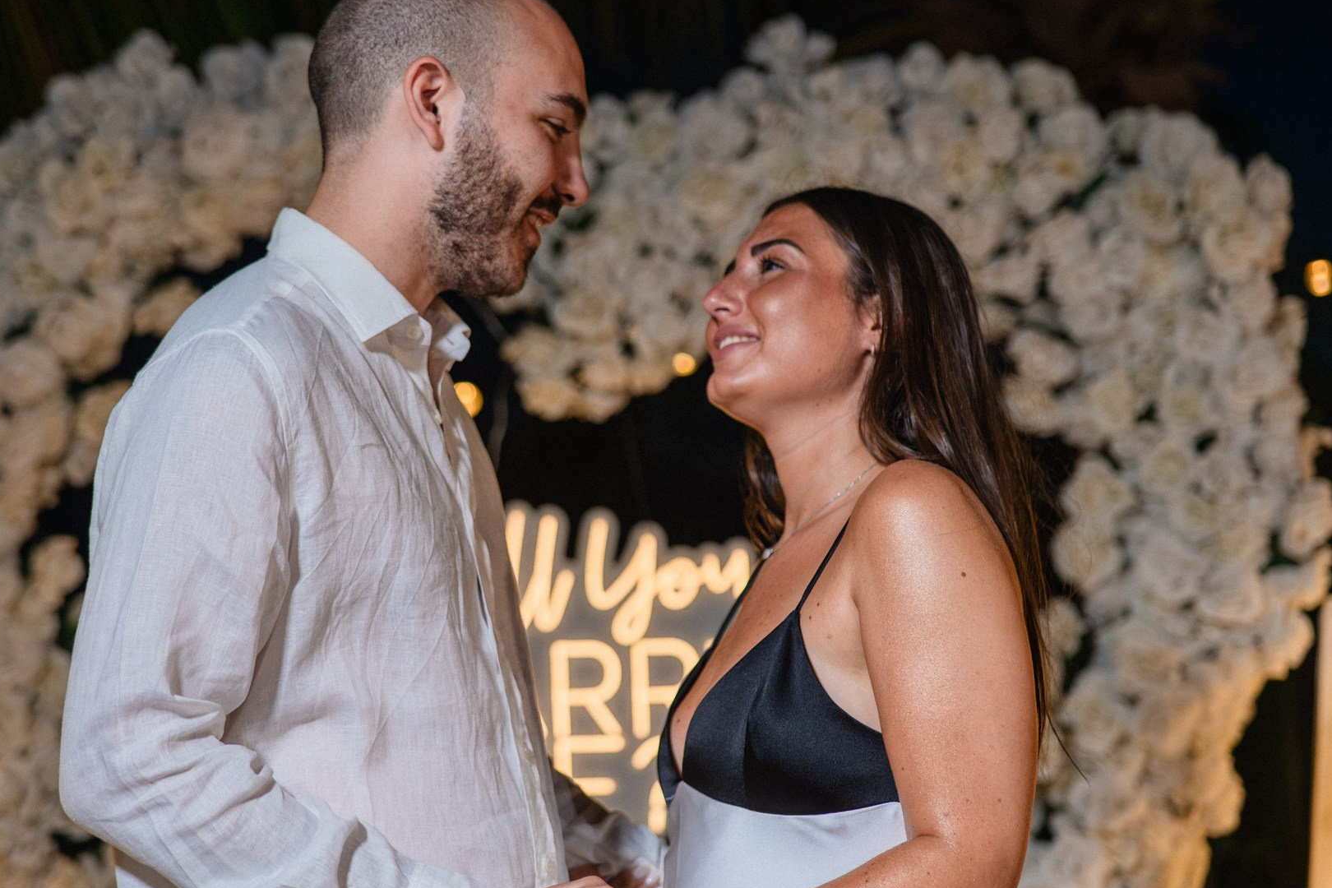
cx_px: 498
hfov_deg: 28.3
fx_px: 2627
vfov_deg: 19.2
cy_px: 481
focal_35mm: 71
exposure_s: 1/200
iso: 500
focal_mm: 50
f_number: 2.2
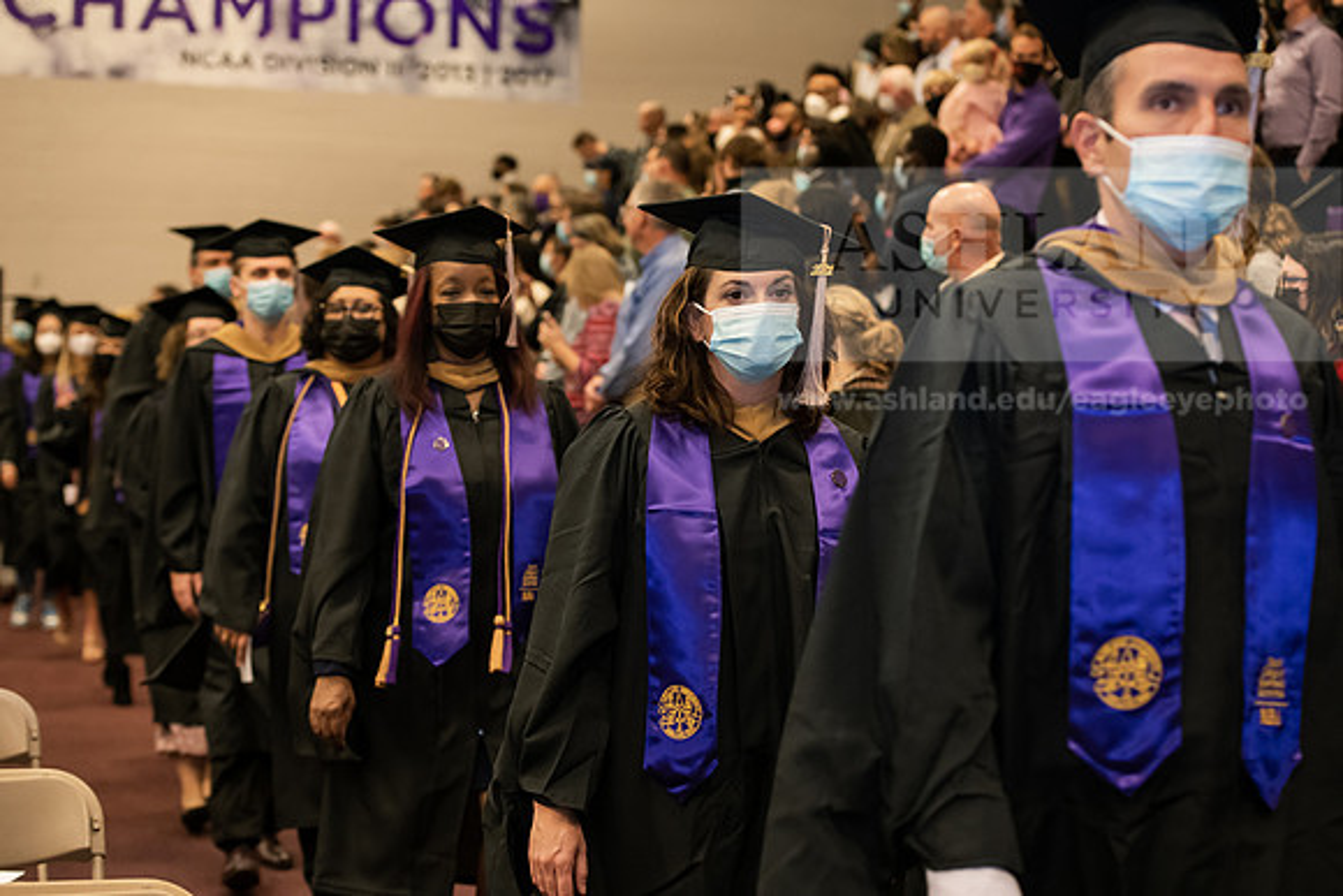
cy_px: 448
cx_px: 672
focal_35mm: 70
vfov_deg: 19.5
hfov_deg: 28.8
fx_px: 2612
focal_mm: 70
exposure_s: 1/200
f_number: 4
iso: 2000
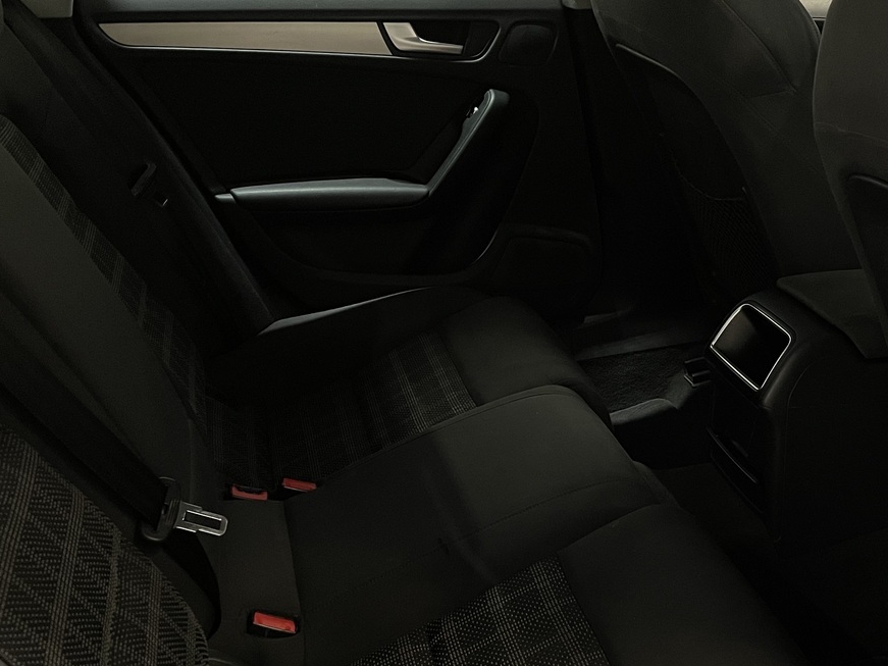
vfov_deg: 33.2
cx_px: 611
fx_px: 1103
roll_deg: +3.0
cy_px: 453
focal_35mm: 43
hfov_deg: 43.1
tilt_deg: -28.9
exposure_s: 1/33
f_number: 1.6
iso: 400
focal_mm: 4.2
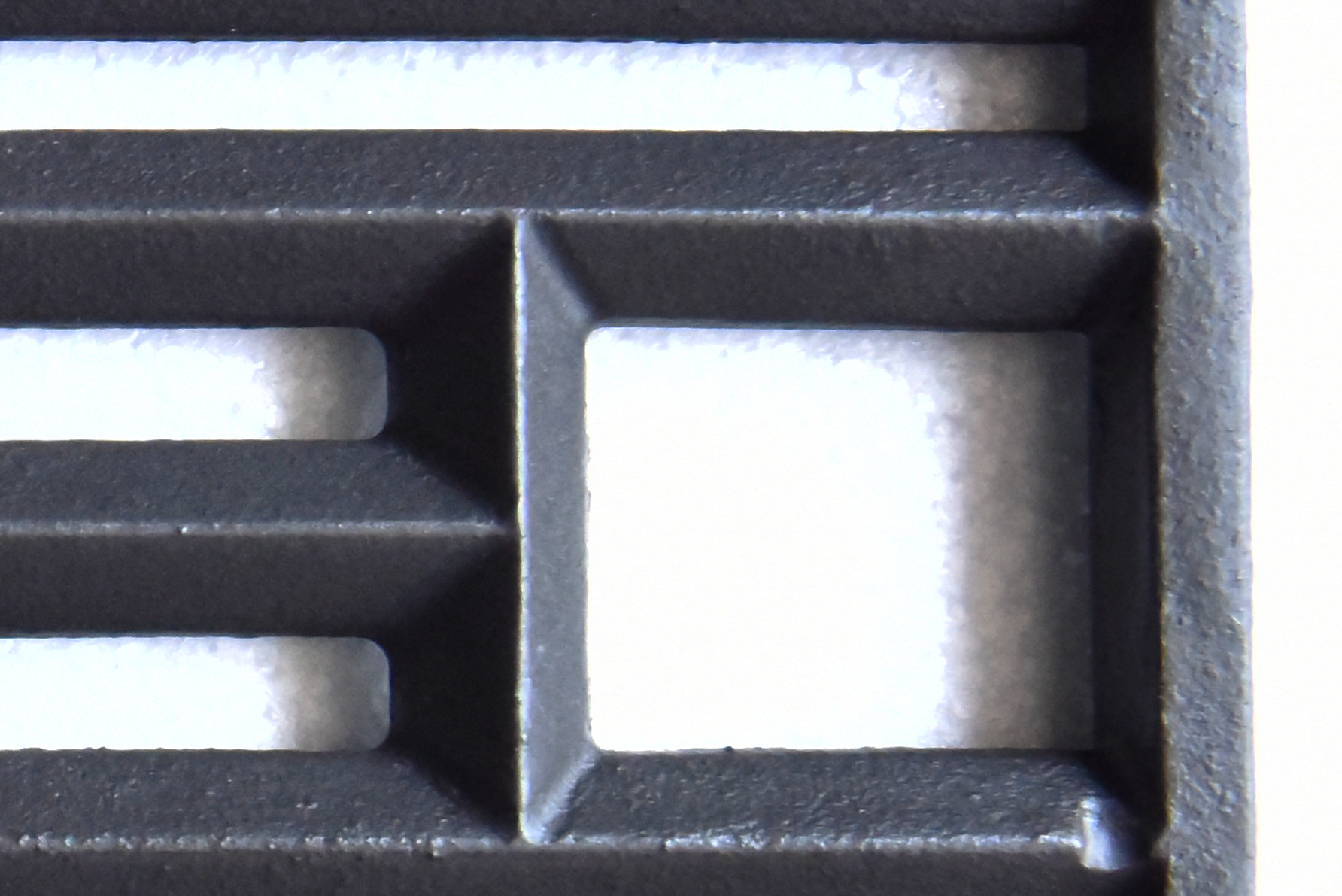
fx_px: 6153
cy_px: 644
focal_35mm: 165
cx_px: -1128
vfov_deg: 8.3
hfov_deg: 11.5
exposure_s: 1/640
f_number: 13
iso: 10000
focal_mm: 40
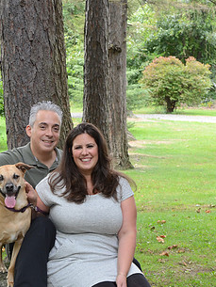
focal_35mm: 93
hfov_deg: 15.9
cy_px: 232
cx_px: 75
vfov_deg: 20.8
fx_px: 773
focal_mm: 34
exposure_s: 1/125
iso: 500
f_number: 5.6
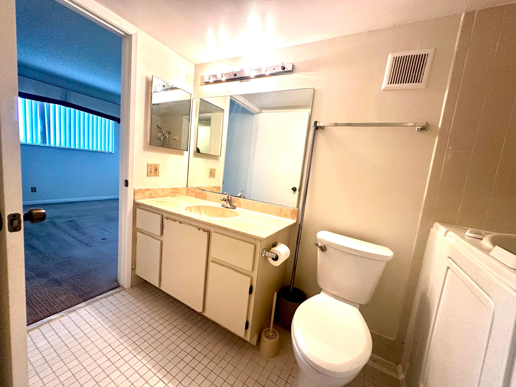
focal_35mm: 14
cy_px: 194
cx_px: 258
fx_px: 209
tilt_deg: -7.8
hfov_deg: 102.1
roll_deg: -5.4
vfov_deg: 85.7
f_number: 2.2
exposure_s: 1/60
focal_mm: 2.22
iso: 250
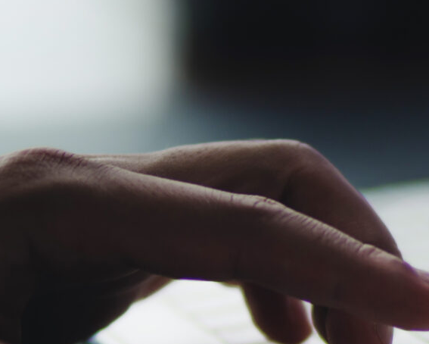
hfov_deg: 5.3
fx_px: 4572
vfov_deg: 4.3
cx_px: 870
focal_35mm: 360
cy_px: 287
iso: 160
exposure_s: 1/350
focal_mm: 85
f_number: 1.8
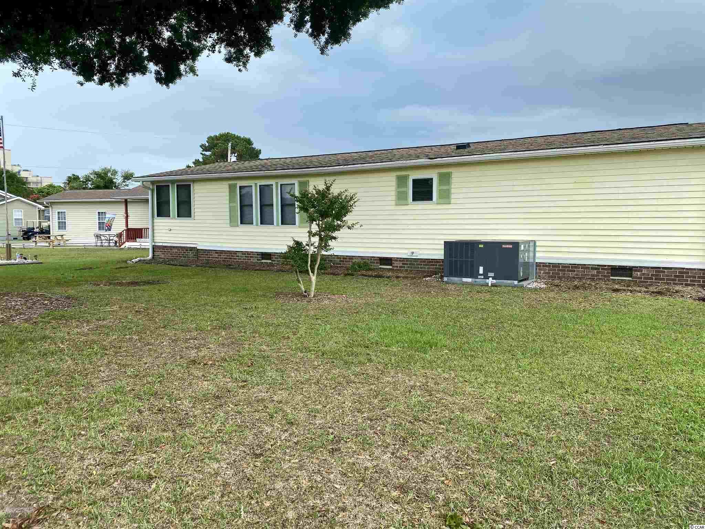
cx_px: 352
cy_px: 264
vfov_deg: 53.1
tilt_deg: -2.8
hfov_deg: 67.3
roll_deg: +0.2
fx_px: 530
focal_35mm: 26
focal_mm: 4.25
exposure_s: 1/898
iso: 32
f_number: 1.8
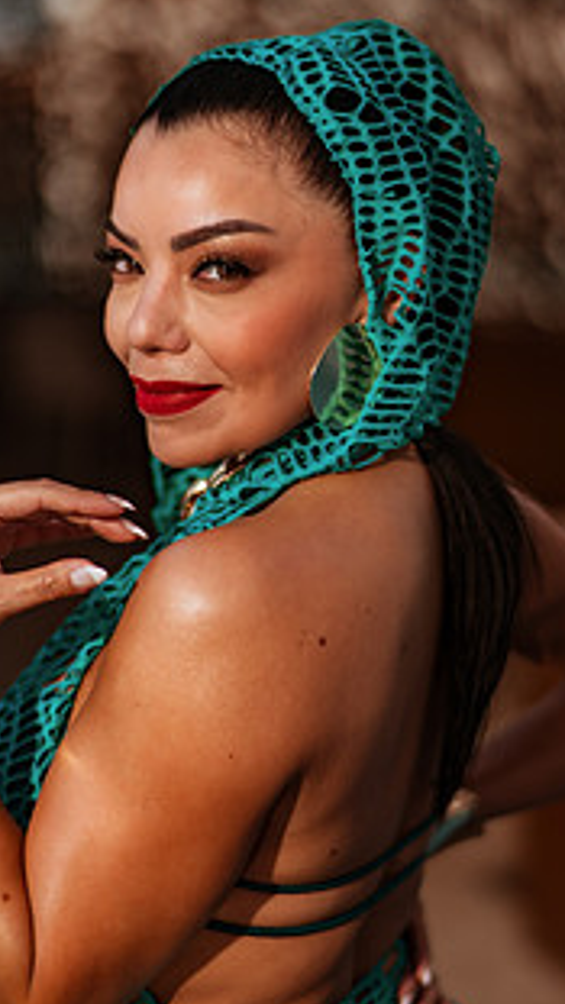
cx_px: 294
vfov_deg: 24.2
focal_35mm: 88
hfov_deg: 13.7
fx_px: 2343
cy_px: 504
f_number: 1.4
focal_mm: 58
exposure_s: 1/8000
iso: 80
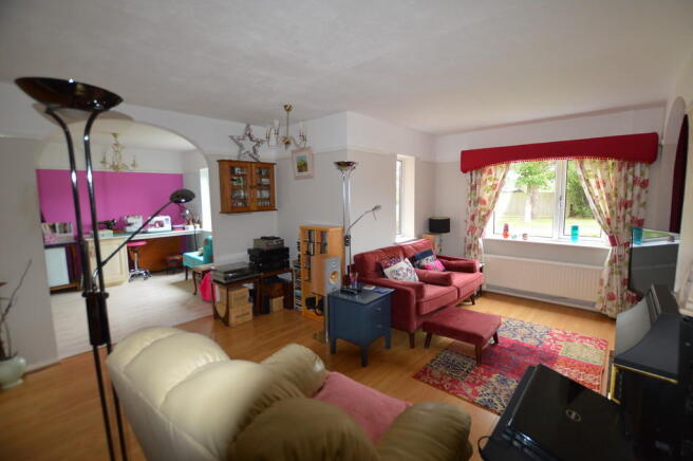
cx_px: 346
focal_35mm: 15
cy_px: 230
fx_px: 288
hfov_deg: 100.4
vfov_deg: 77.2
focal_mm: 10
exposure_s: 1/60
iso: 400
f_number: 4
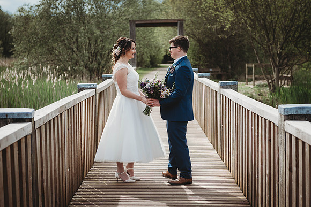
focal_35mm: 75
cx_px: 156
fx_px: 644
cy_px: 104
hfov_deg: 27.2
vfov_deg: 18.3
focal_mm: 70
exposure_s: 1/1600
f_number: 3.5
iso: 200
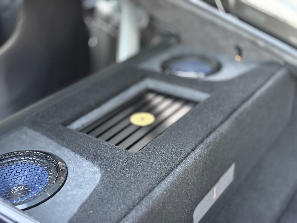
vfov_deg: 30.3
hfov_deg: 39.7
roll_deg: -1.1
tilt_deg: -29.4
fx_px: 412
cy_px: 112
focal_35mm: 48
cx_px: 148
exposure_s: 1/25
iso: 640
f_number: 1.78
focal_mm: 6.76
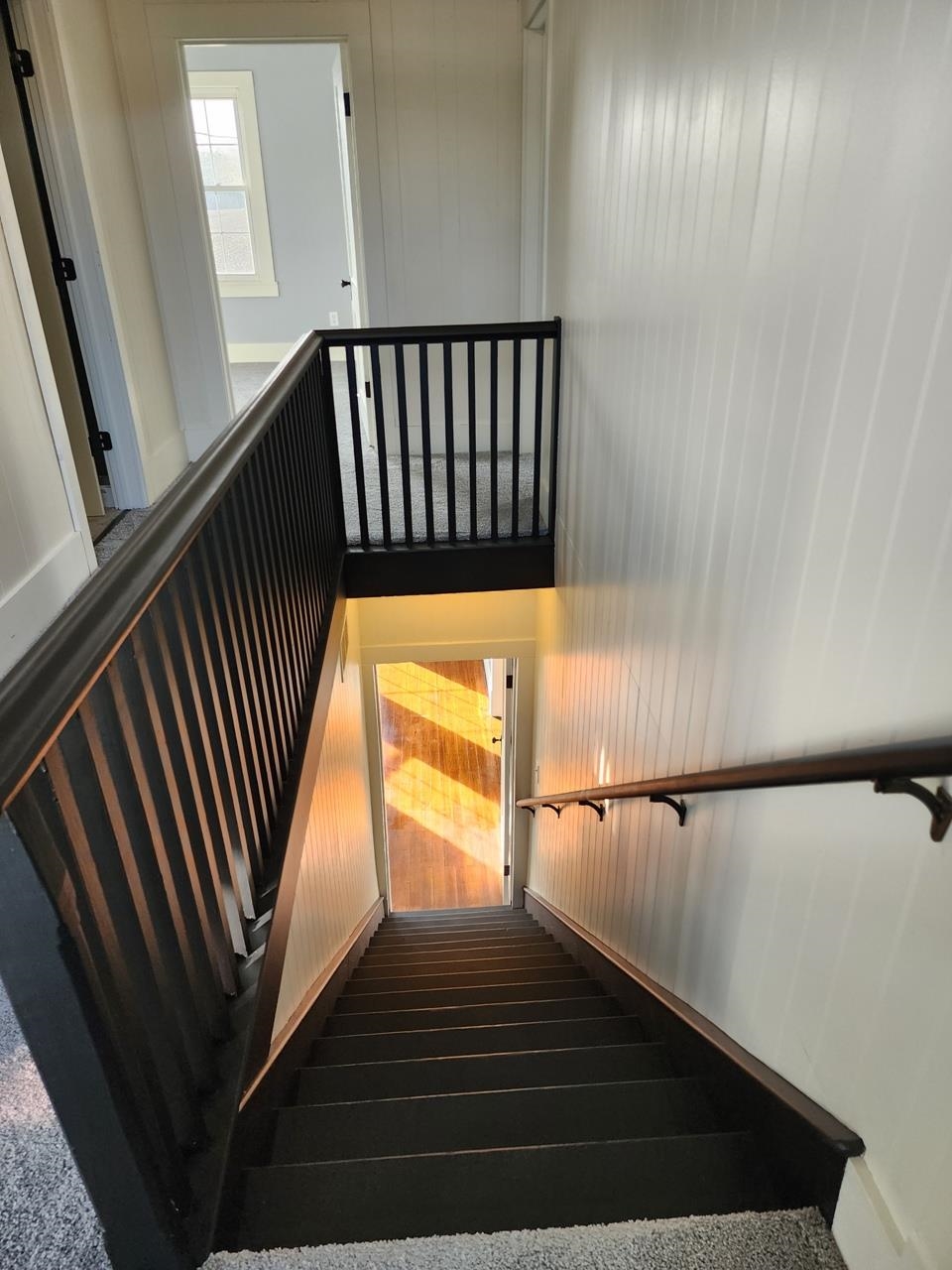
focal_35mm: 23
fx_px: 843
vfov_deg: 73.9
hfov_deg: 58.9
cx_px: 476
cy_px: 635
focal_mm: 6.4
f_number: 1.8
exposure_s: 1/120
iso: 125
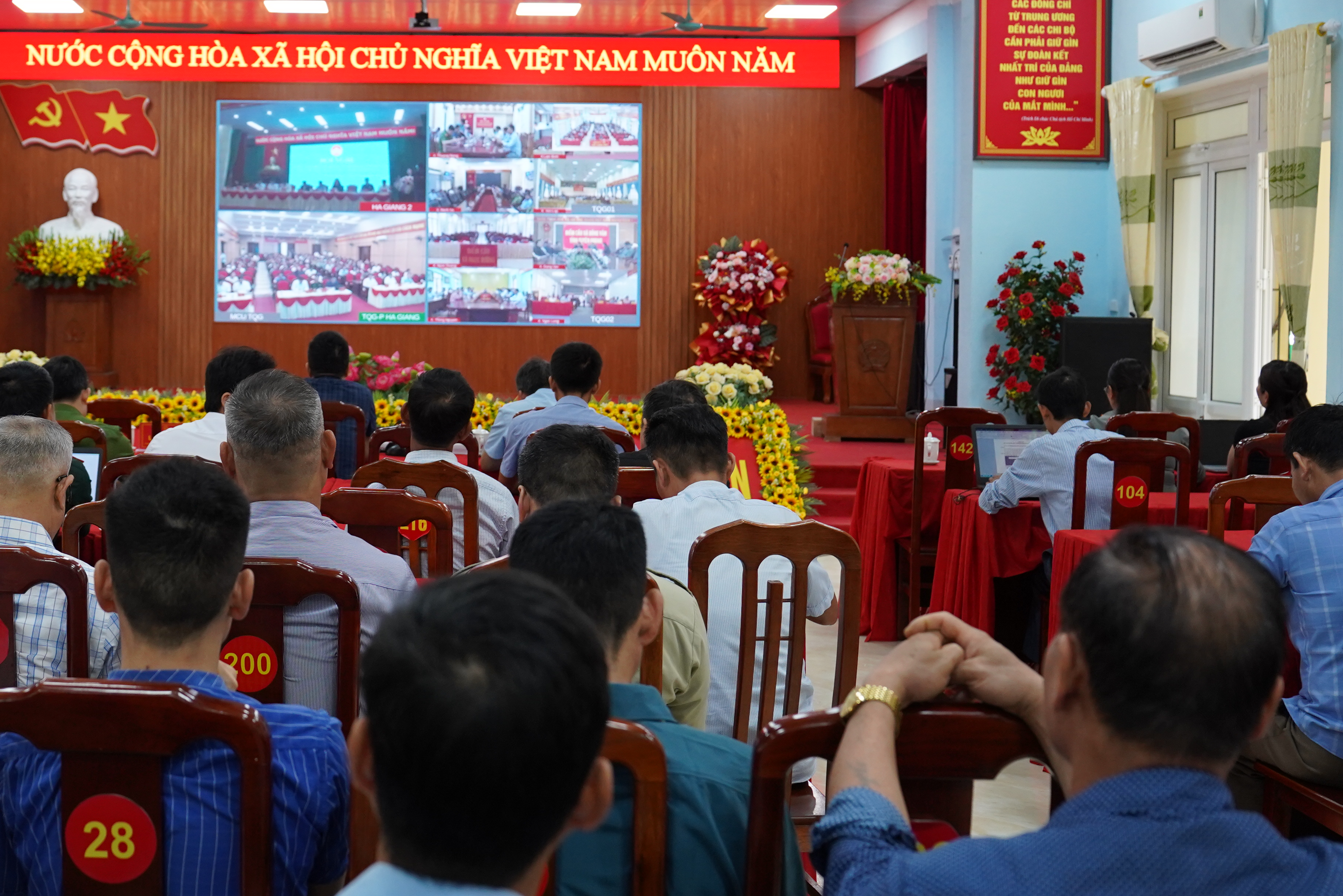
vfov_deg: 29.1
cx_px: 327
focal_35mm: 46
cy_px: 308
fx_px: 1716
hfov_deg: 41.4
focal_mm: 28
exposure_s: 1/160
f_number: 3.5
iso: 1600
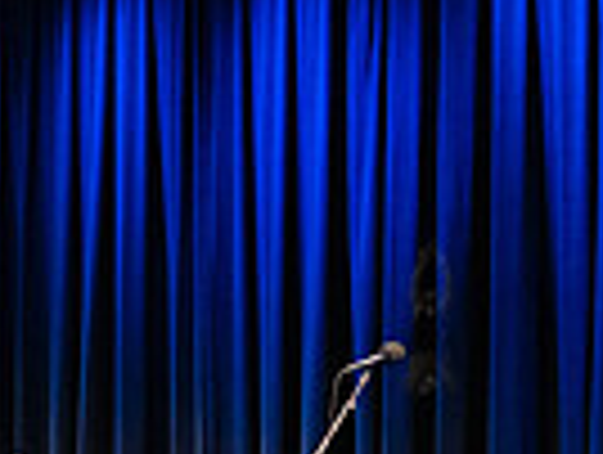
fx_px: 2338
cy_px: 533
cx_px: -153
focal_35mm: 134
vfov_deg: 10.9
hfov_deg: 14.2
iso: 6400
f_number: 4
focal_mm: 32
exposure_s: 1/160
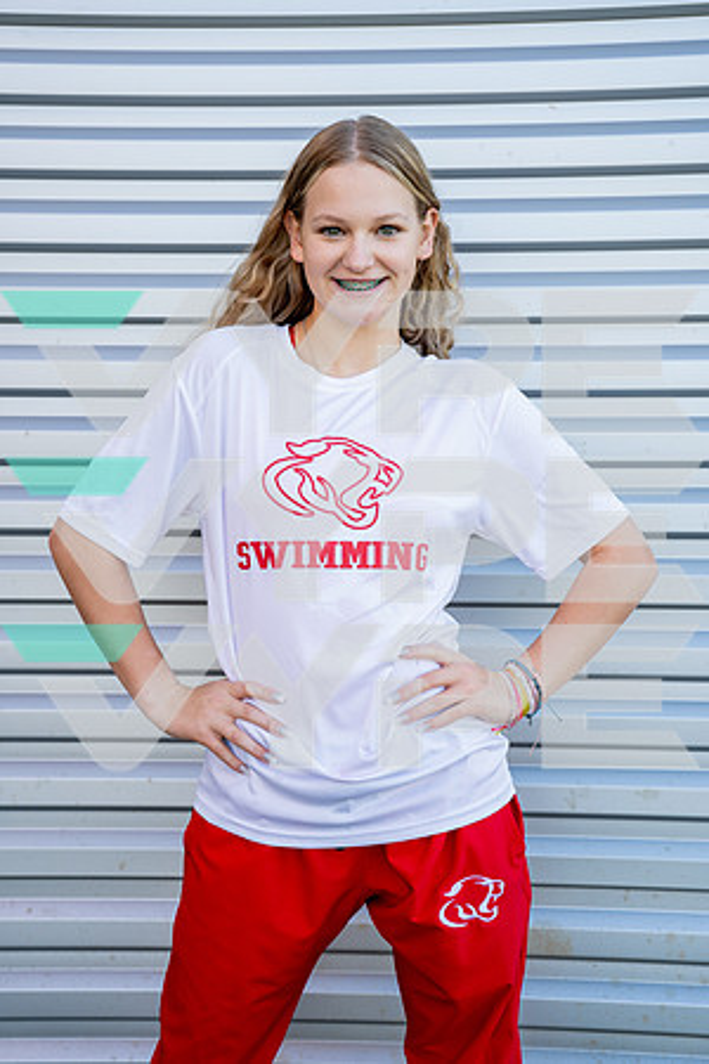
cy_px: 532
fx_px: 1536
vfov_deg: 38.2
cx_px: 354
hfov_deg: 26.0
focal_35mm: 52
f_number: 5.6
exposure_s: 1/125
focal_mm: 52
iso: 250
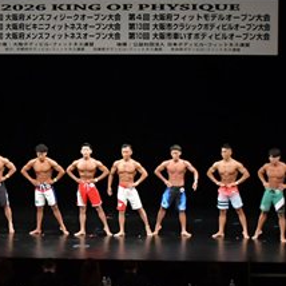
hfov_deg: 13.5
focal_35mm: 129
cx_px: 94
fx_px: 1206
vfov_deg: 13.5
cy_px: 147
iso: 3200
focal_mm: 28
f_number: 5.6
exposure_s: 1/400
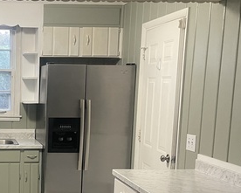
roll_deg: -0.7
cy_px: 148
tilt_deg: -8.8
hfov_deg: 30.0
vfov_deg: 25.5
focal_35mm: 59
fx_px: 421
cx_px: 6
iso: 320
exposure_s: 1/60
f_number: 1.6
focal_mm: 5.1
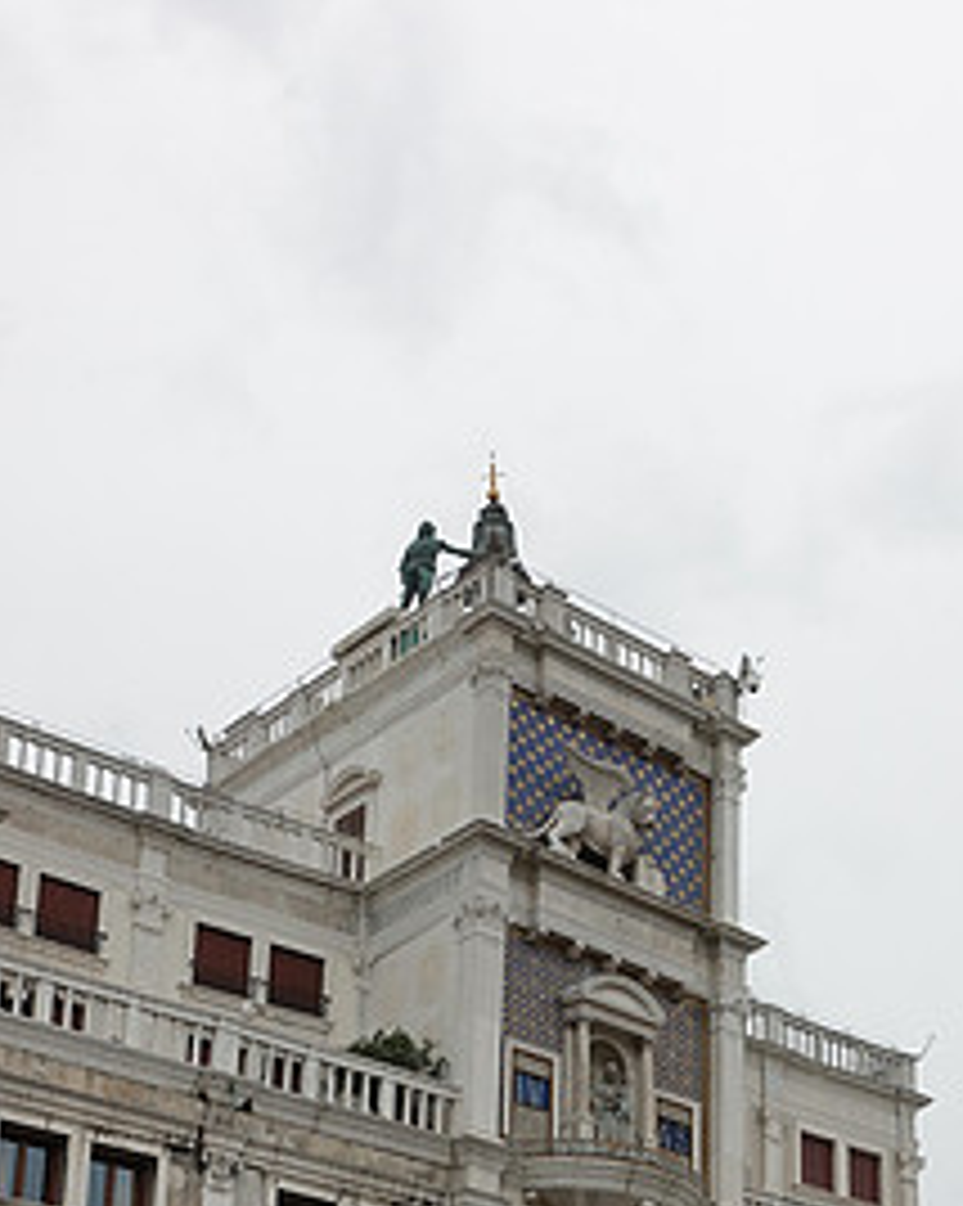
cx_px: 578
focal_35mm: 65
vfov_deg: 27.4
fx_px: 2318
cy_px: 1228
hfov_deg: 23.4
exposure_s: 1/100
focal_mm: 11.56
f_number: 5.6
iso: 125
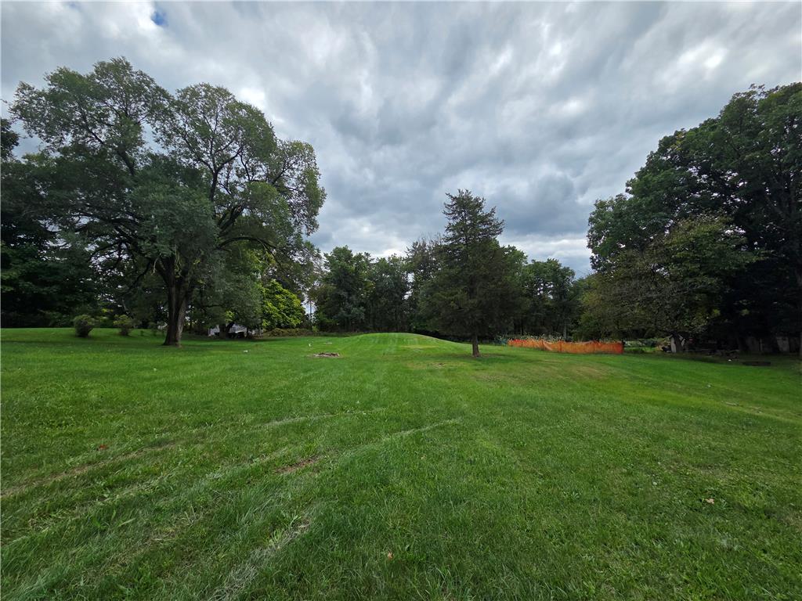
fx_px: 301
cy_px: 300
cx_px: 401
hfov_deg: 106.2
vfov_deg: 89.9
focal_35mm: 13
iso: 50
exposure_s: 1/1580
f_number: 2.2
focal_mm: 2.2
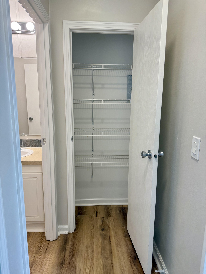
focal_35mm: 24
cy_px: 137
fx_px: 190
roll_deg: -0.7
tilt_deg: -10.0
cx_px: 103
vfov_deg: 71.6
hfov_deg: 56.8
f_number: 1.78
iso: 160
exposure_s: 1/120
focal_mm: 6.76
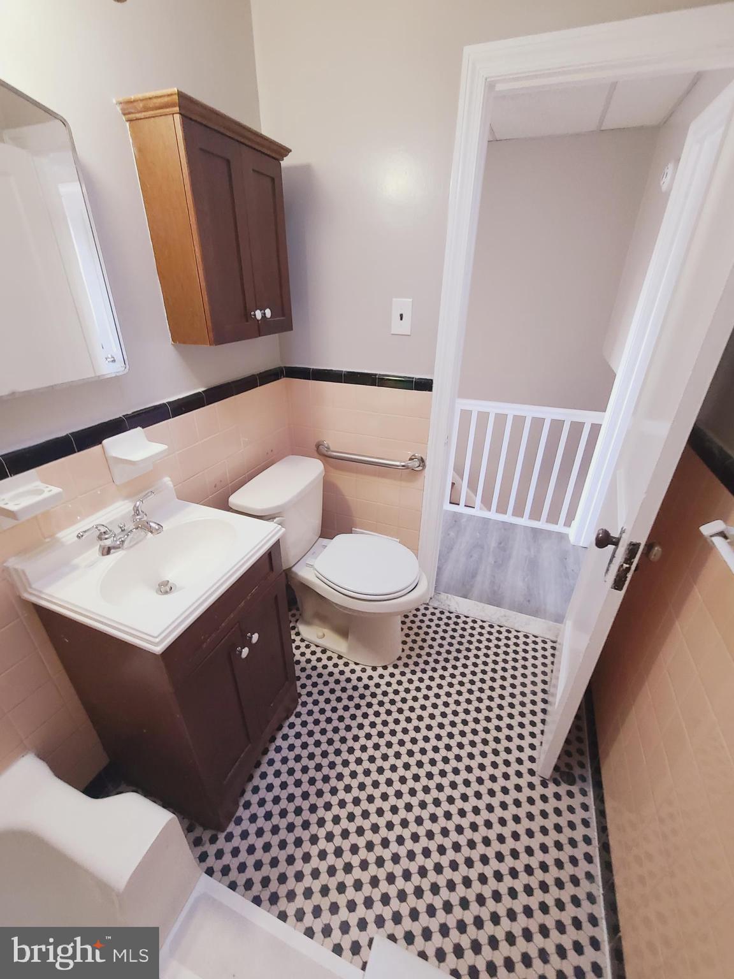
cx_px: 367
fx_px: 368
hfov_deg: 89.9
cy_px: 490
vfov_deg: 106.2
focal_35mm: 13
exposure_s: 1/39
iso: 320
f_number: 2.2
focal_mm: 2.2
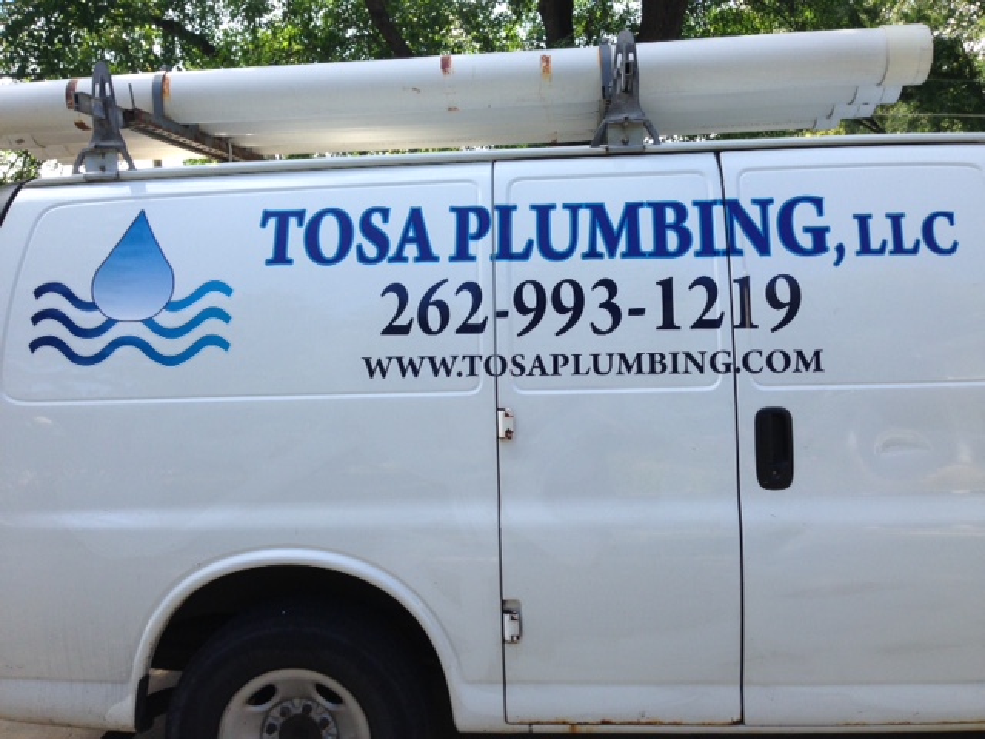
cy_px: 370
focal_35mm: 33
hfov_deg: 55.4
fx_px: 939
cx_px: 492
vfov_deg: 42.9
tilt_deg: -4.9
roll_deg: -0.4
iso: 50
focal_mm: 4.12
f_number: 2.4
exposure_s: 1/452
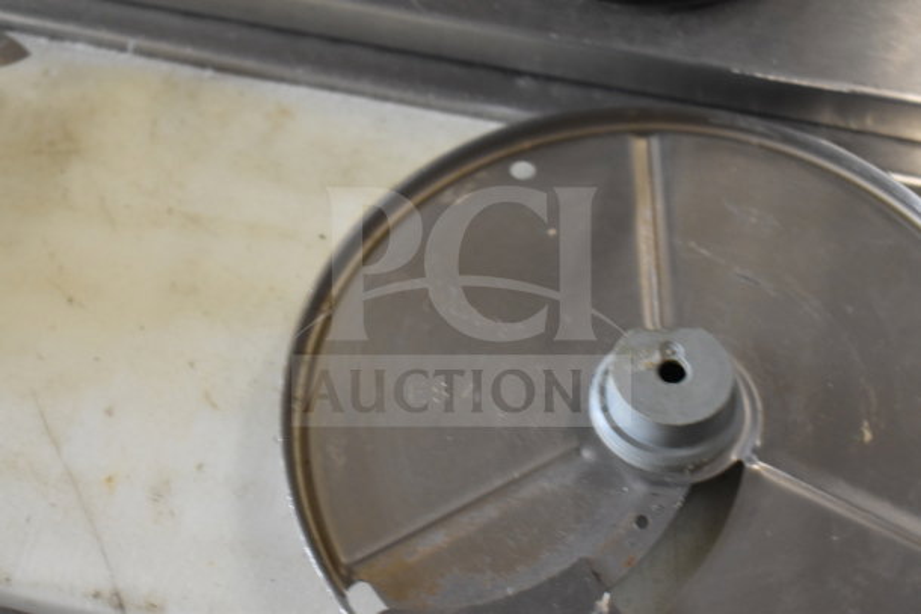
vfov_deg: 22.6
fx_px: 1535
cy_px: 307
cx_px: 460
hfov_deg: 33.4
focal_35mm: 60
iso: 1800
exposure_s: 1/60
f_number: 5
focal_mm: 40
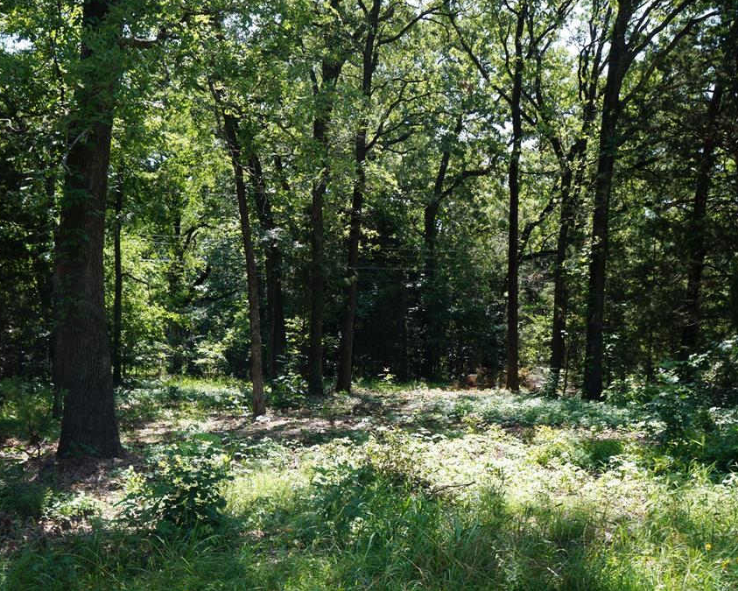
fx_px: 896
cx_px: 393
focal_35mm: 41
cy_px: 295
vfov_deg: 36.5
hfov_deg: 44.7
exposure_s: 1/50
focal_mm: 24
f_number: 9
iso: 100
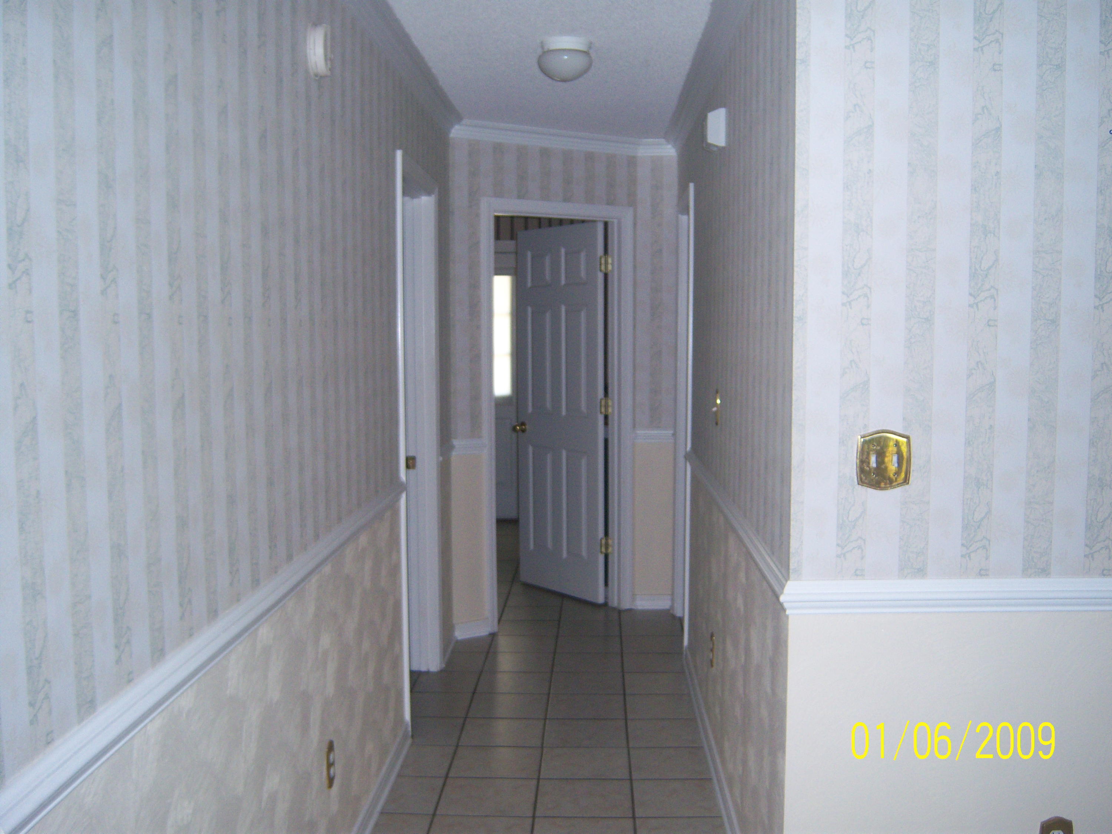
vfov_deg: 39.7
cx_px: 556
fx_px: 1156
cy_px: 417
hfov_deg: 51.4
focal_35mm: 36
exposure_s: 1/60
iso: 160
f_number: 2.8
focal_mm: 7.5
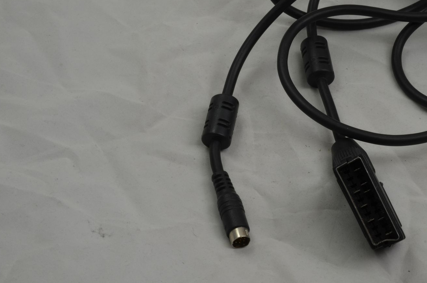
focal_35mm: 82
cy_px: 106
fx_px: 971
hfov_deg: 24.7
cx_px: 282
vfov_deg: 16.6
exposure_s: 1/2.5
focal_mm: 40
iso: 100
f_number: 20
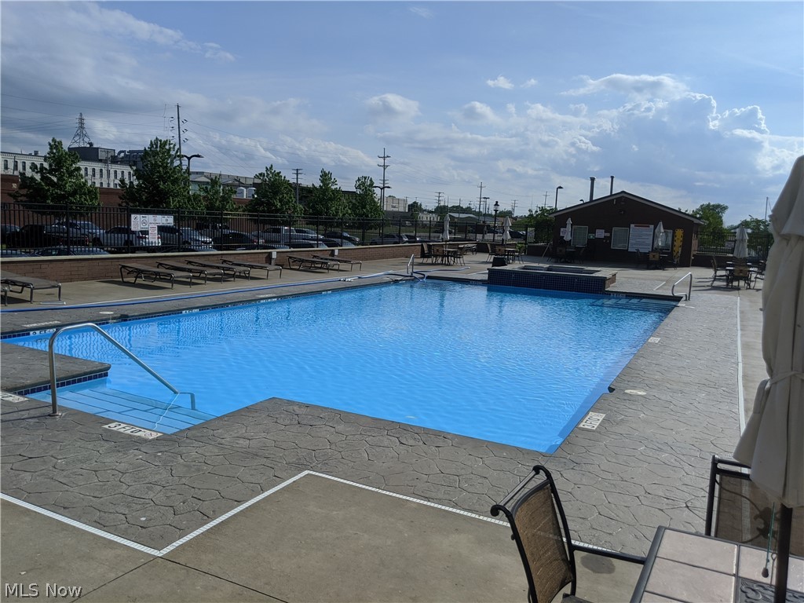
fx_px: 627
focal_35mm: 27
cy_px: 302
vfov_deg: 51.4
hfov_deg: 65.3
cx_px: 402
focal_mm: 4.44
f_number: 1.8
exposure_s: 1/7812
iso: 63
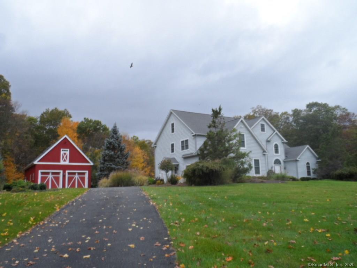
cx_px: 178
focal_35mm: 32
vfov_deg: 44.2
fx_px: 330
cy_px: 134
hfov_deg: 56.8
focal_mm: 5.3
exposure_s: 1/500
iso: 80
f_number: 3.4
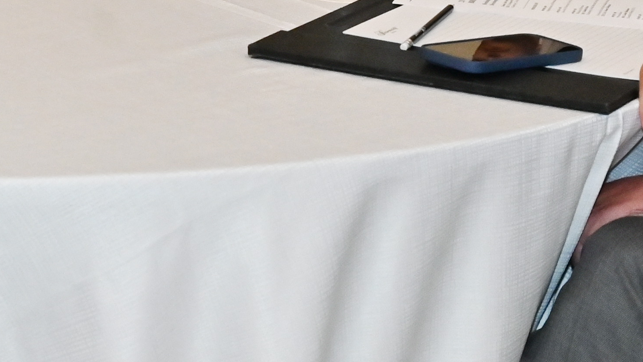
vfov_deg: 6.7
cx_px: 100
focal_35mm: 180
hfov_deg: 11.9
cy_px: -162
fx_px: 3069
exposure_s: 1/125
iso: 1250
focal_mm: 42
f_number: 7.1
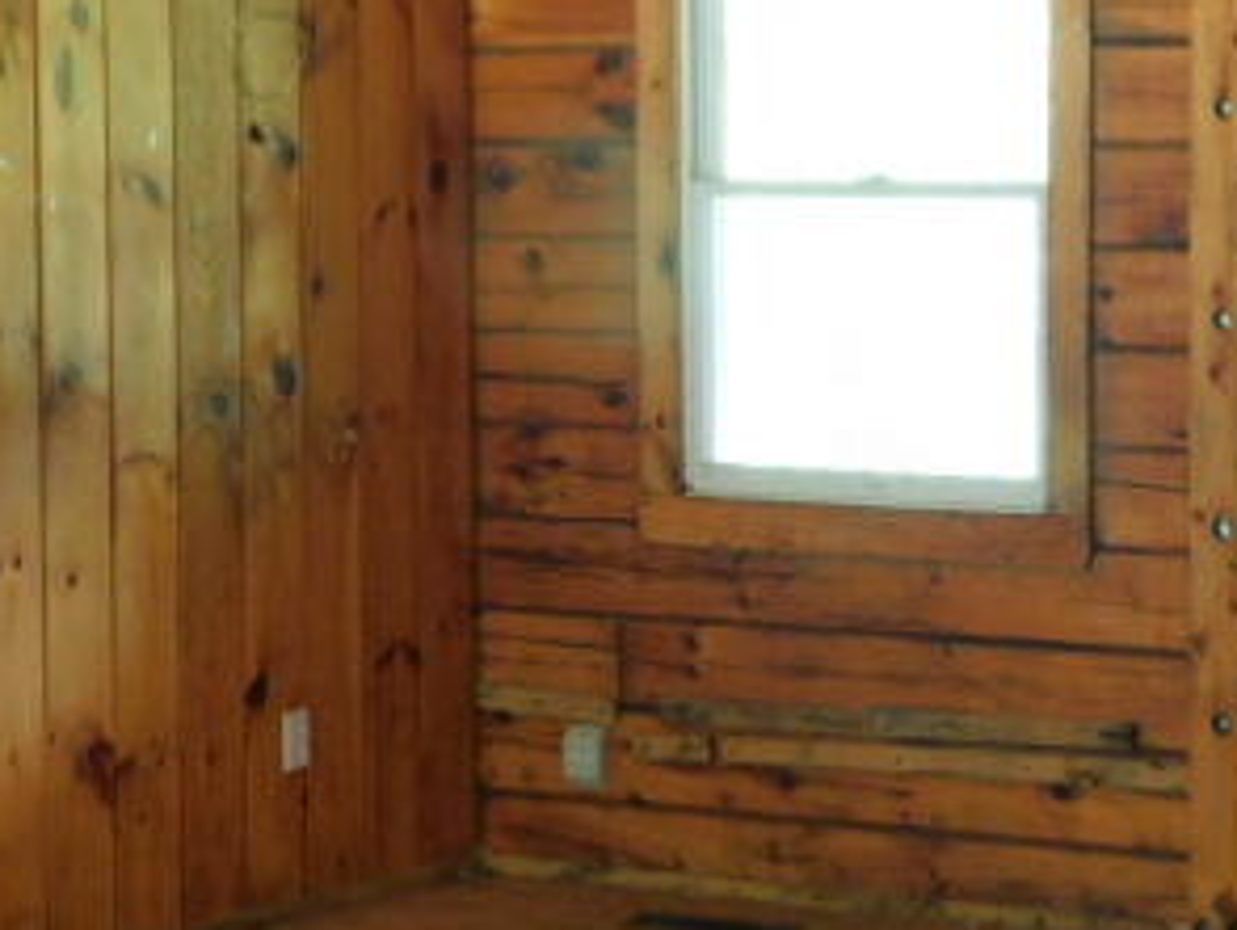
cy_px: 530
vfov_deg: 13.4
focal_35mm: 111
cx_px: 997
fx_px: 3970
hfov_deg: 17.6
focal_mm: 9
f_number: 3.8
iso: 400
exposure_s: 1/8
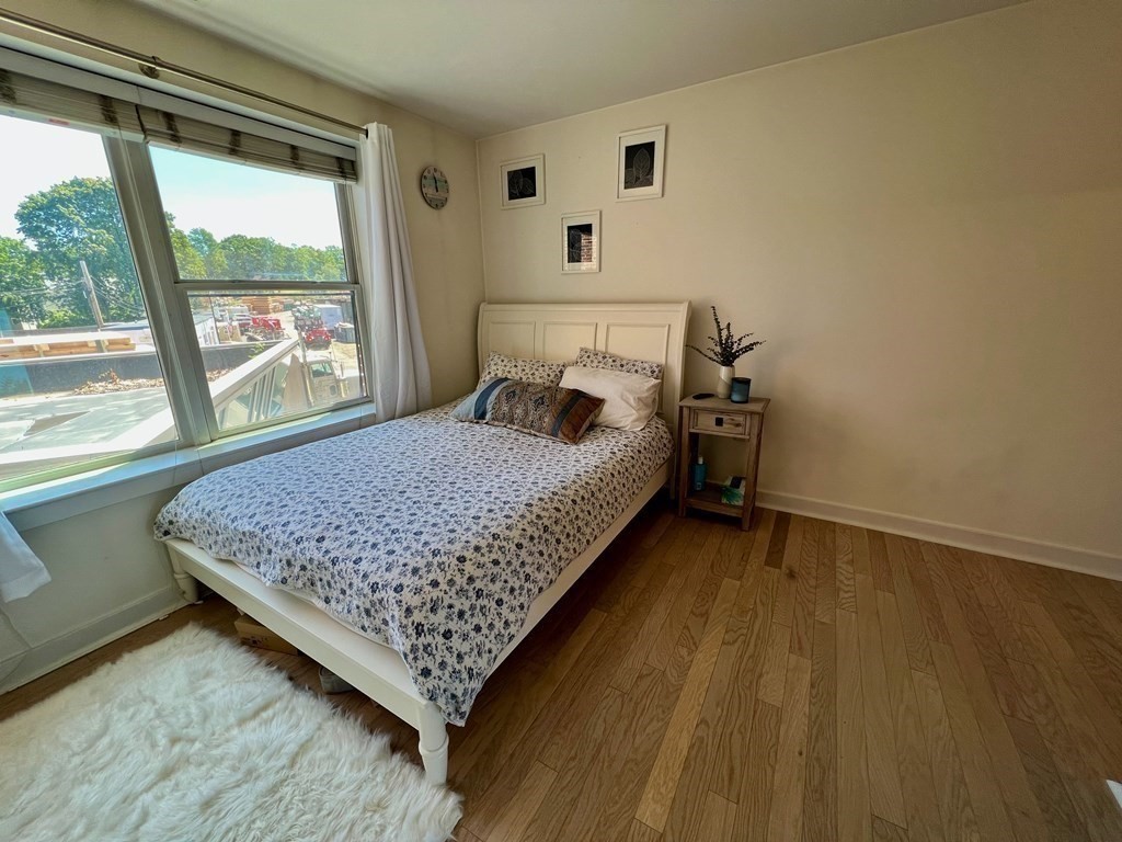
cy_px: 421
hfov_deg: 106.2
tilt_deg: -16.4
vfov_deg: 89.9
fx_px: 421
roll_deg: +1.7
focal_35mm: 13
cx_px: 561
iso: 64
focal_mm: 1.57
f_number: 1.8
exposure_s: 1/120
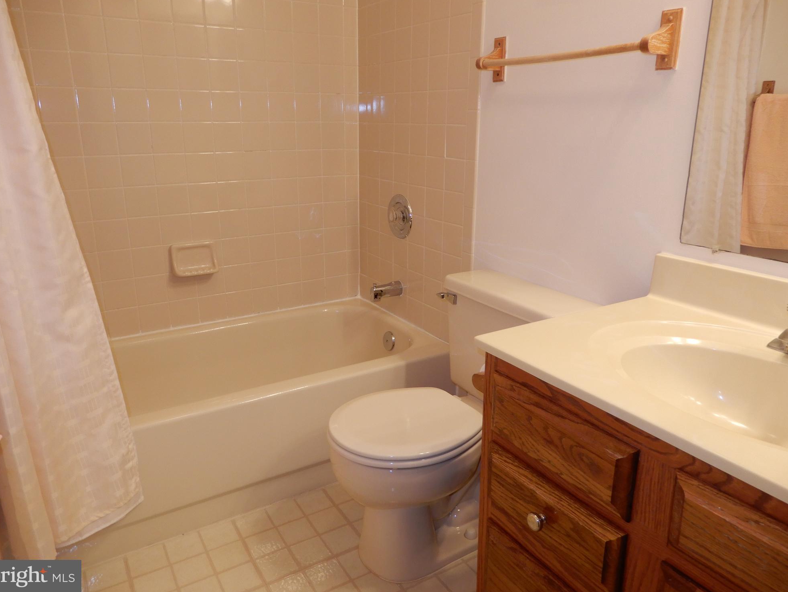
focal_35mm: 25
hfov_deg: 69.4
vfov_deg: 54.9
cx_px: 392
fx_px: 569
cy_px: 285
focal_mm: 4.3
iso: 125
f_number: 3.4
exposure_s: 1/30
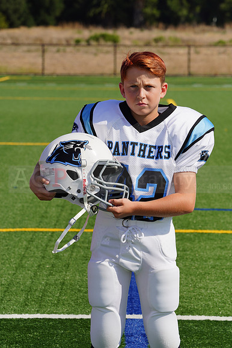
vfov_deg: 10.3
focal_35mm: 200
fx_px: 1935
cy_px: 174
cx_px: 116
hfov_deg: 6.9
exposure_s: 1/250
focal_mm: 200
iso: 100
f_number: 13
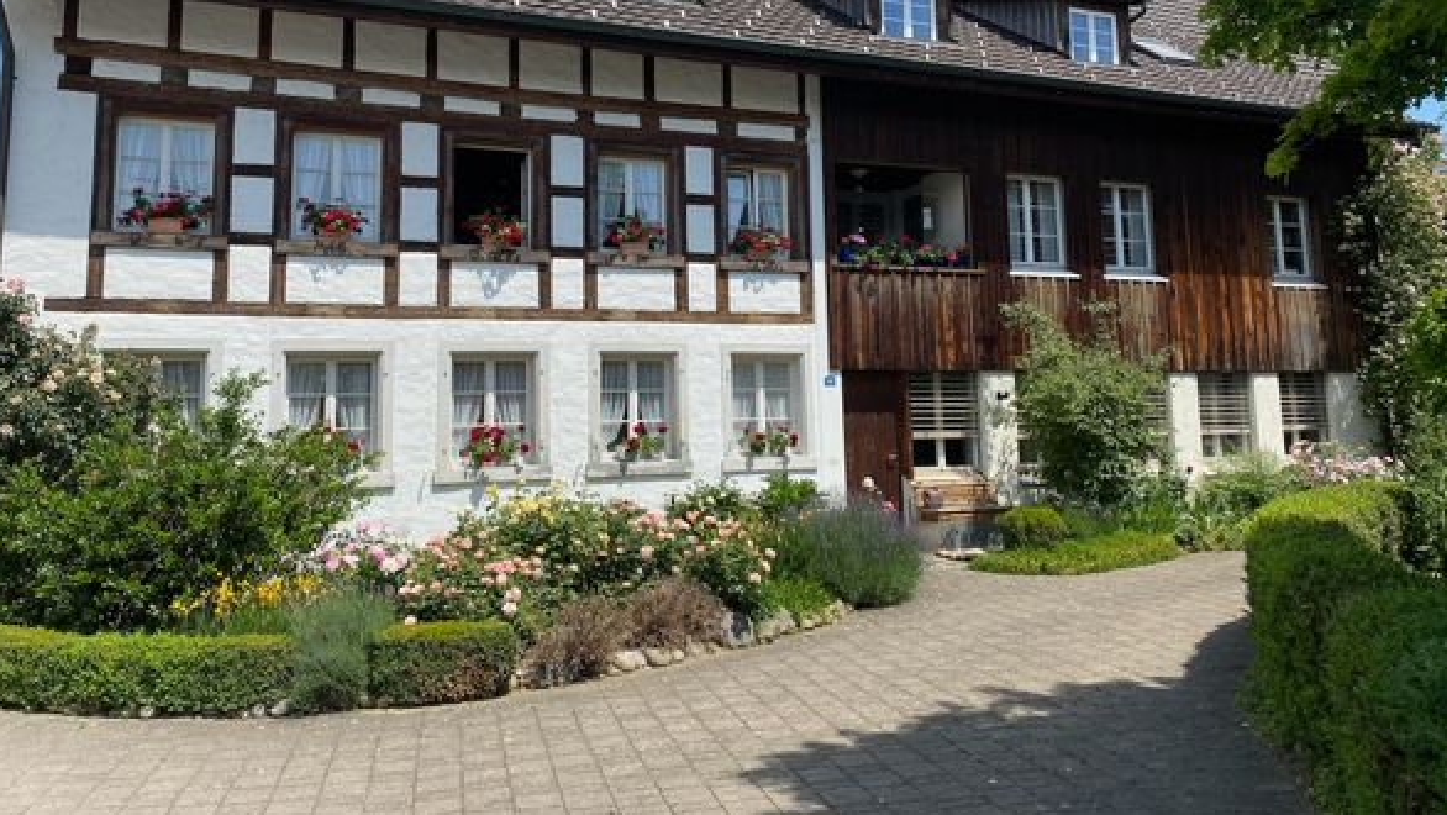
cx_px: 711
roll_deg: +1.6
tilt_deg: +7.5
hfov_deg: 66.0
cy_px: 277
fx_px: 1113
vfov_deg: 39.8
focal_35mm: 29
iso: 32
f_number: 1.8
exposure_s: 1/2358
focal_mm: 4.25
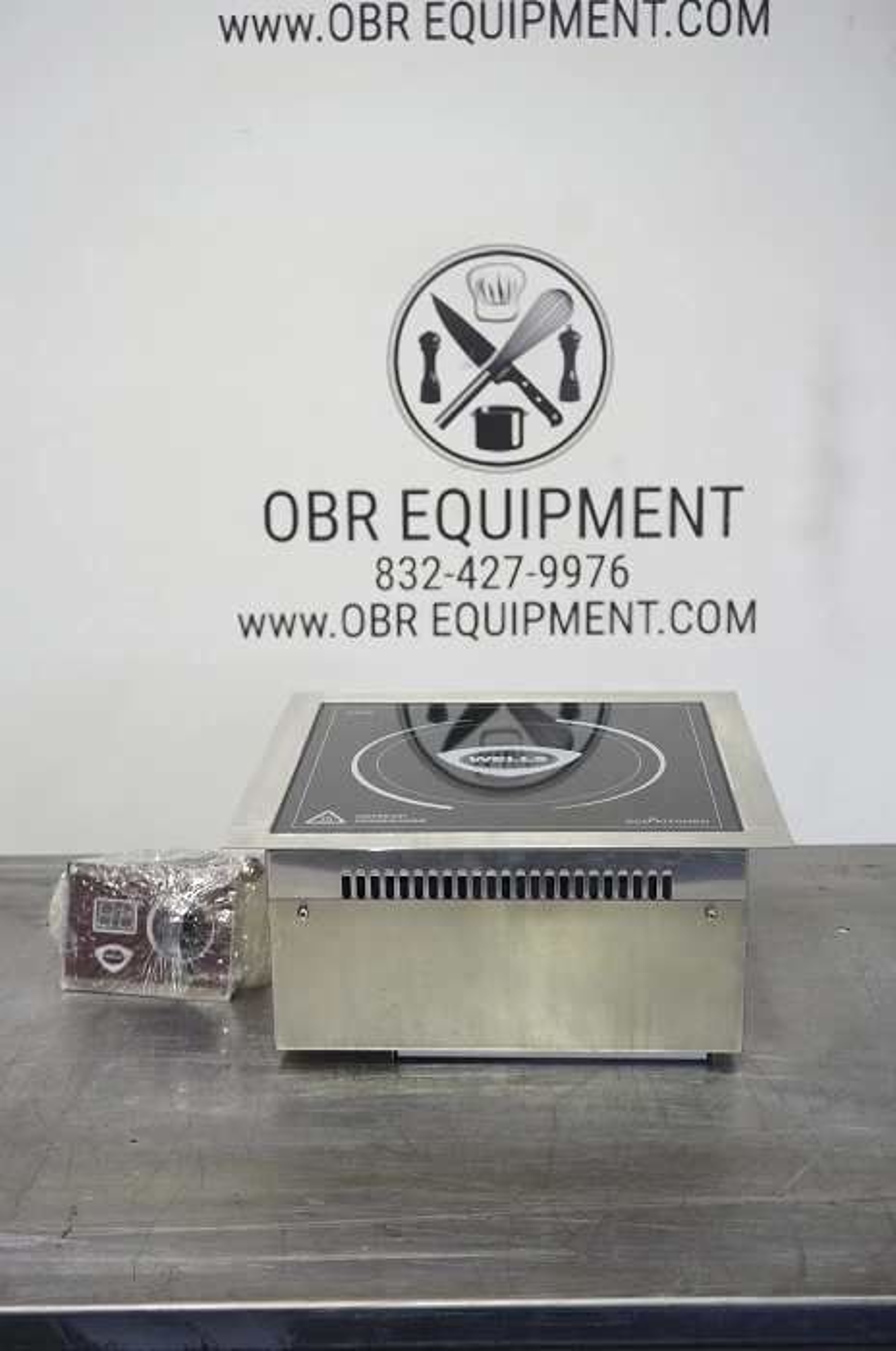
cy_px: 676
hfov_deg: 28.8
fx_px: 1743
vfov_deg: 42.4
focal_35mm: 46
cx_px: 448
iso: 800
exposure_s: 1/50
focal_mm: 31
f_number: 5
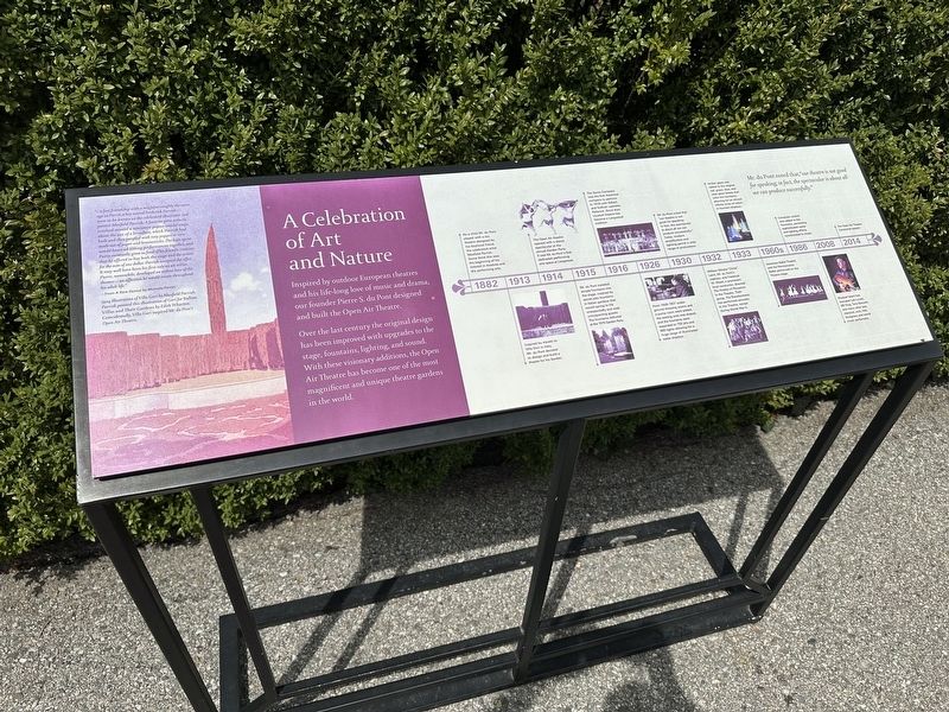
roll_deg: -3.6
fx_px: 658
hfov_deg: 71.6
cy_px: 356
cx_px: 474
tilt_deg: -41.0
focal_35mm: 24
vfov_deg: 56.8
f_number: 1.78
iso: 80
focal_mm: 6.86
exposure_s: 1/10753
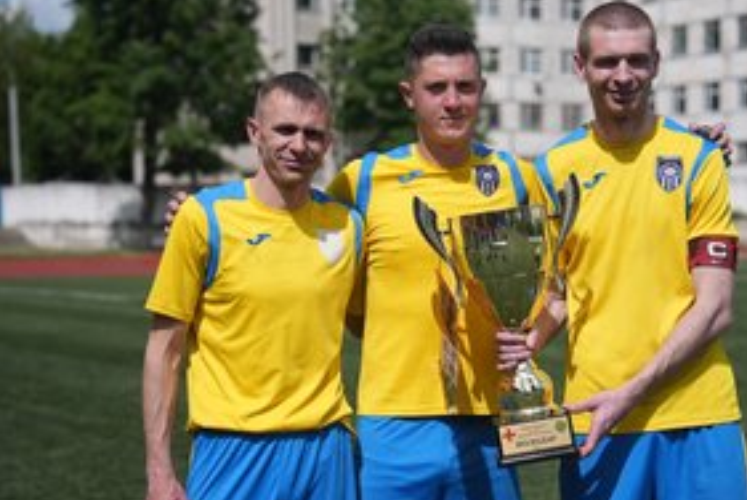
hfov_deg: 22.3
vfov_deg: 15.1
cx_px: 463
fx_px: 1890
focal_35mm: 91
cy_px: 302
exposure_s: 1/250
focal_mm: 64
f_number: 2.8
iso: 640
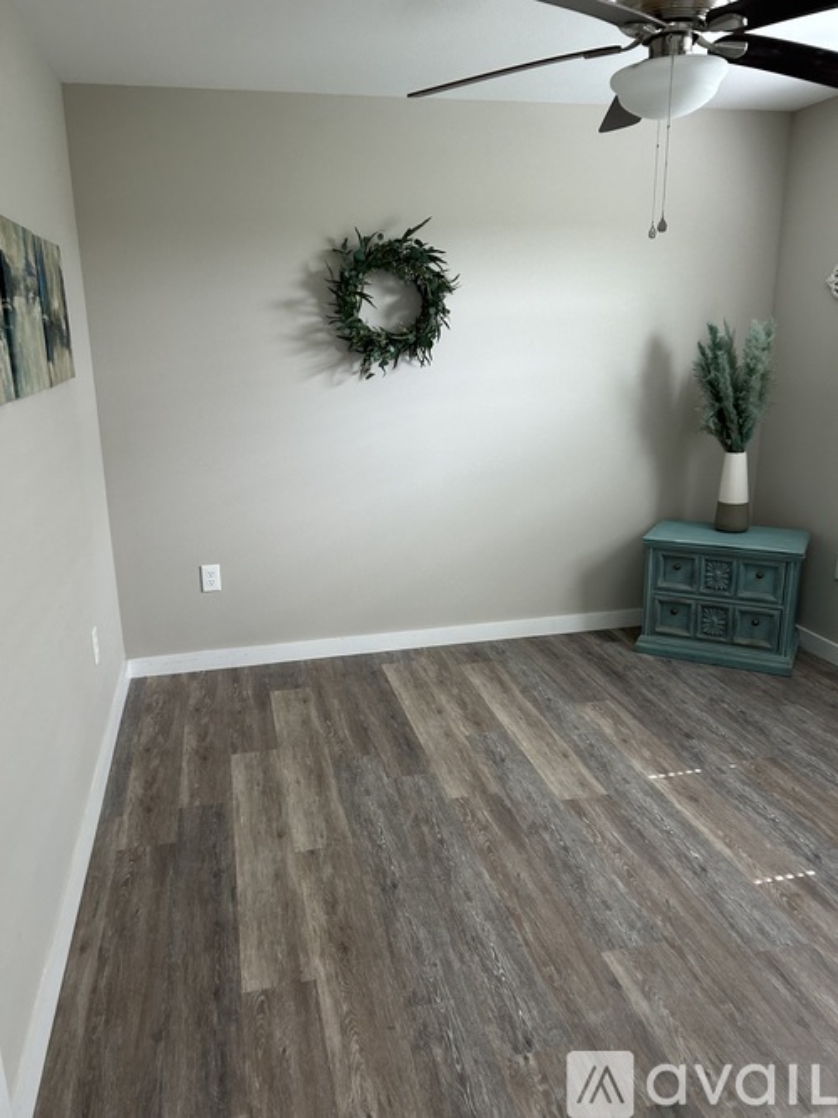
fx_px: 839
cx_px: 419
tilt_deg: -14.3
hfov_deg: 53.0
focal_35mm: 26
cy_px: 559
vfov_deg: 67.3
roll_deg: +0.9
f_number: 1.5
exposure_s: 1/60
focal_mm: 5.7
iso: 100
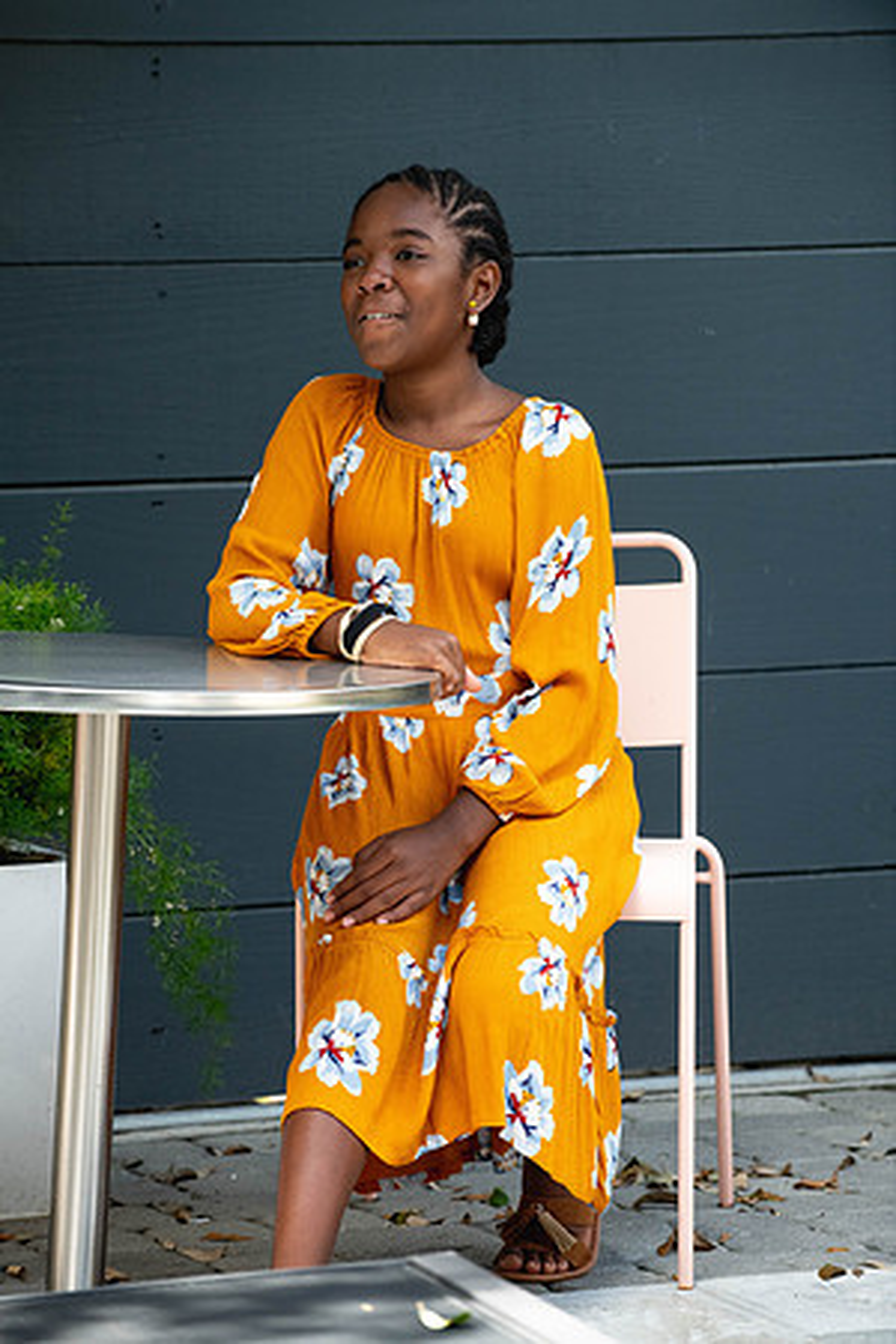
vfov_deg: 12.8
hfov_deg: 8.6
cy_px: 672
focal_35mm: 160
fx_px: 5973
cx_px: 448
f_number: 5.6
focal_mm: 160
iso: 1250
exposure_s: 1/1000
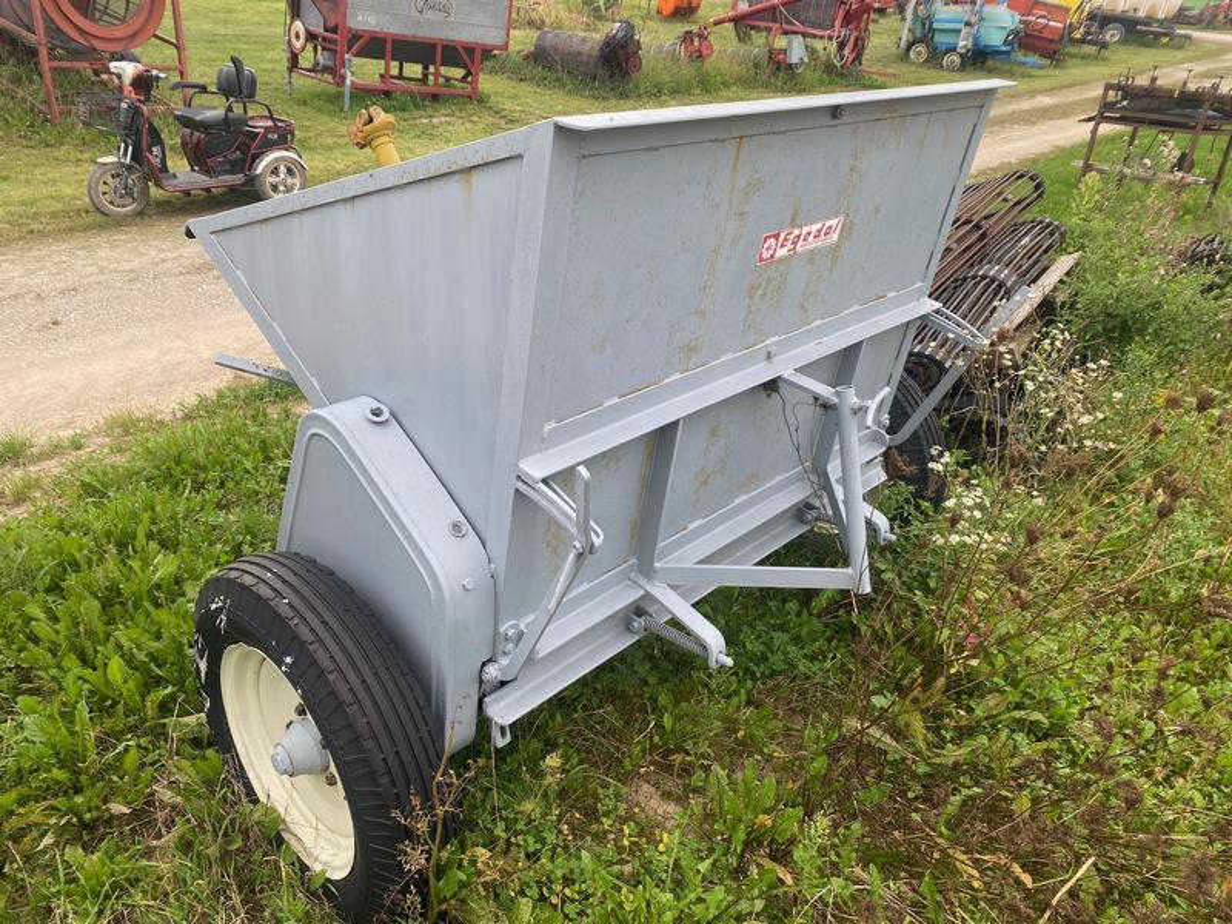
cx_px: 616
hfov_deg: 67.3
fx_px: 925
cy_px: 462
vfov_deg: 53.1
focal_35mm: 26
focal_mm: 4.25
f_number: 1.8
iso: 32
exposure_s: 1/255
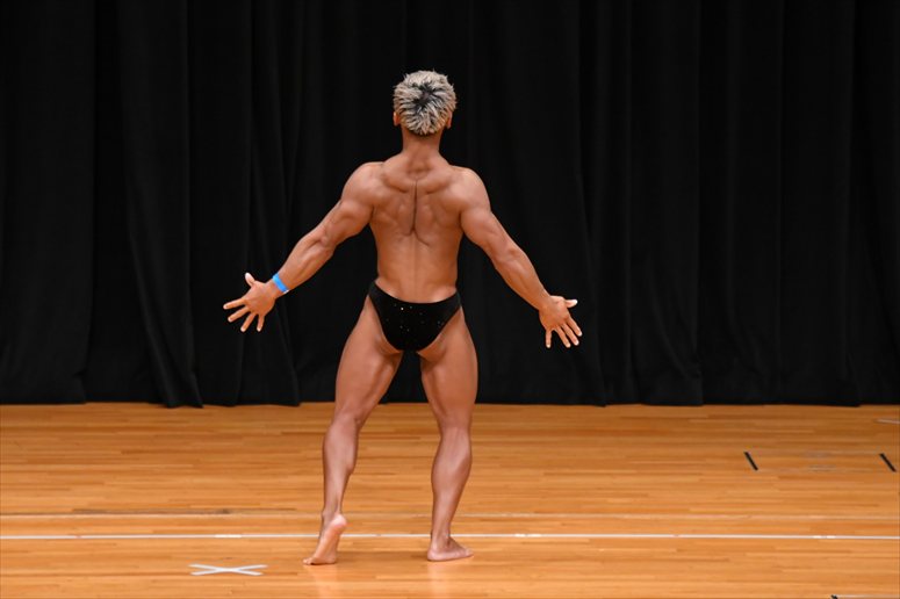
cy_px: 300
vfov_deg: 4.8
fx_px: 7122
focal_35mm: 285
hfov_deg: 7.2
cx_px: 450
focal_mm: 190
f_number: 5.6
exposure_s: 1/400
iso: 3200
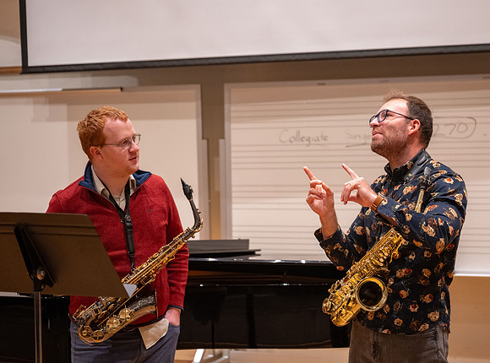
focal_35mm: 71
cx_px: 306
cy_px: 159
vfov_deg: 20.5
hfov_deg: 27.4
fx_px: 1002
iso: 1250
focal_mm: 59
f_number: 2.8
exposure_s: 1/125
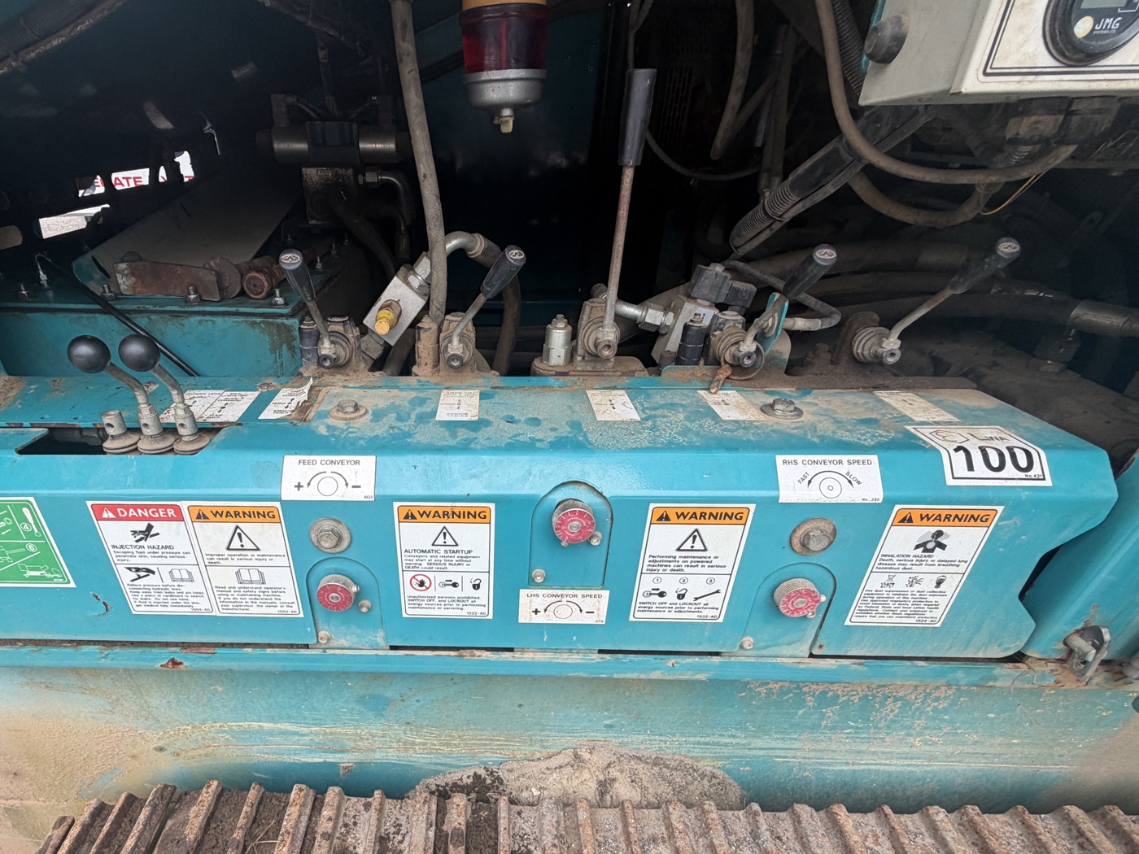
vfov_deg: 70.8
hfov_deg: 86.8
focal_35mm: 18
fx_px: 592
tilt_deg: -34.3
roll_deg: +2.6
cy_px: 516
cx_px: 465
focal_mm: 2.22
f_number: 2.2
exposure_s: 1/121
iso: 64
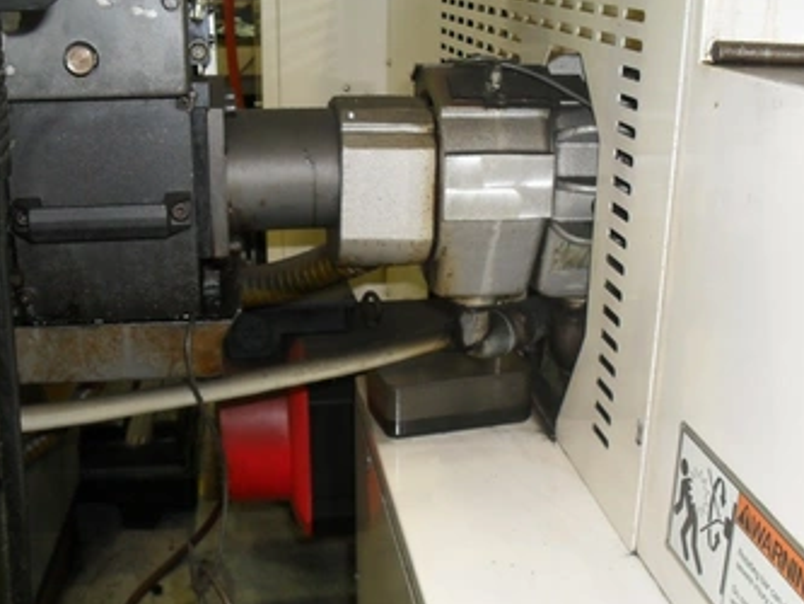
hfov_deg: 44.7
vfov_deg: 34.3
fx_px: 976
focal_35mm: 42
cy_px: 353
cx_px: 435
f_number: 3.2
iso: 200
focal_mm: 6.3
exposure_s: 1/45
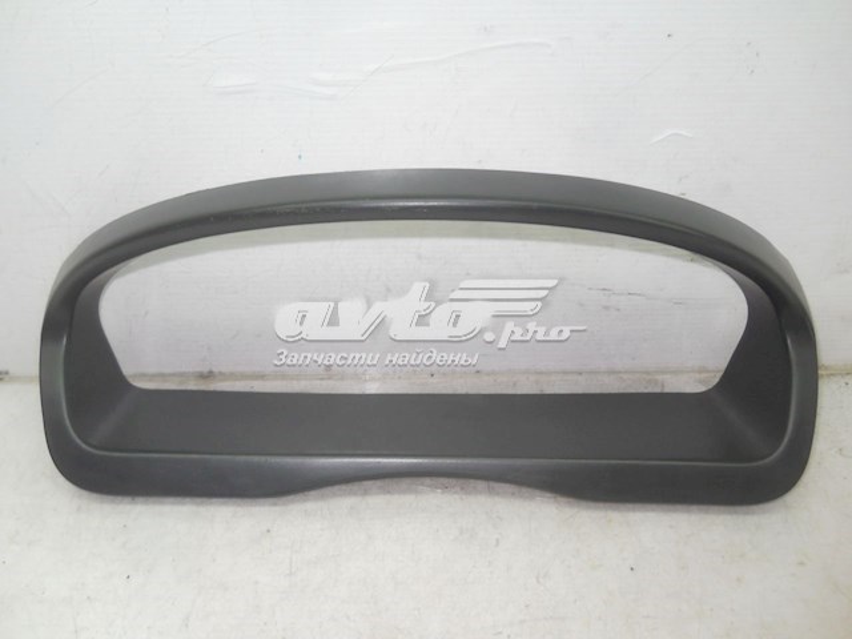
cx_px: 426
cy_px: 320
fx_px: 1009
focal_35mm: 41
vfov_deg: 35.1
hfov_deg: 45.8
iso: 200
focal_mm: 6.72
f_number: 5.5
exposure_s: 1/30
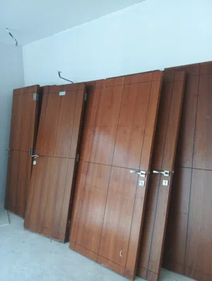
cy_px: 140
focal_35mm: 28
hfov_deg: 49.9
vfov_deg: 63.4
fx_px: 228
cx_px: 106
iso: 247
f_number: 1.8
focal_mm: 4.22
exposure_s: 1/50
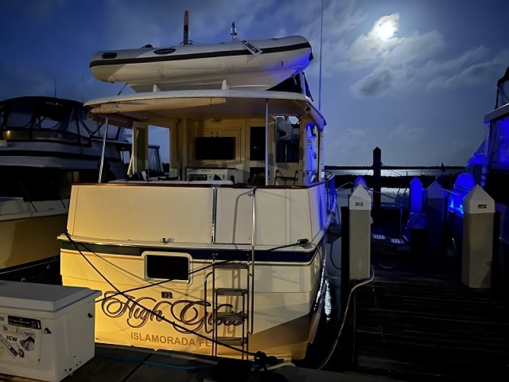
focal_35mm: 26
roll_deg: +0.7
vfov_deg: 53.1
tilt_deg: -2.6
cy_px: 191
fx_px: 382
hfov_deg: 67.3
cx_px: 254
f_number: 1.6
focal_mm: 5.1
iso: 1000
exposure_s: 1/5
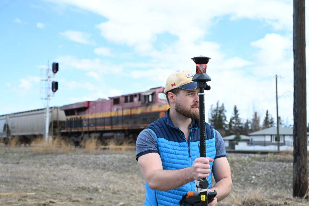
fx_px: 429
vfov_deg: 27.0
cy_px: 103
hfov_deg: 39.6
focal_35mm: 50
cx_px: 154
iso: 100
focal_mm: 50
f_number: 5
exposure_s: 1/320
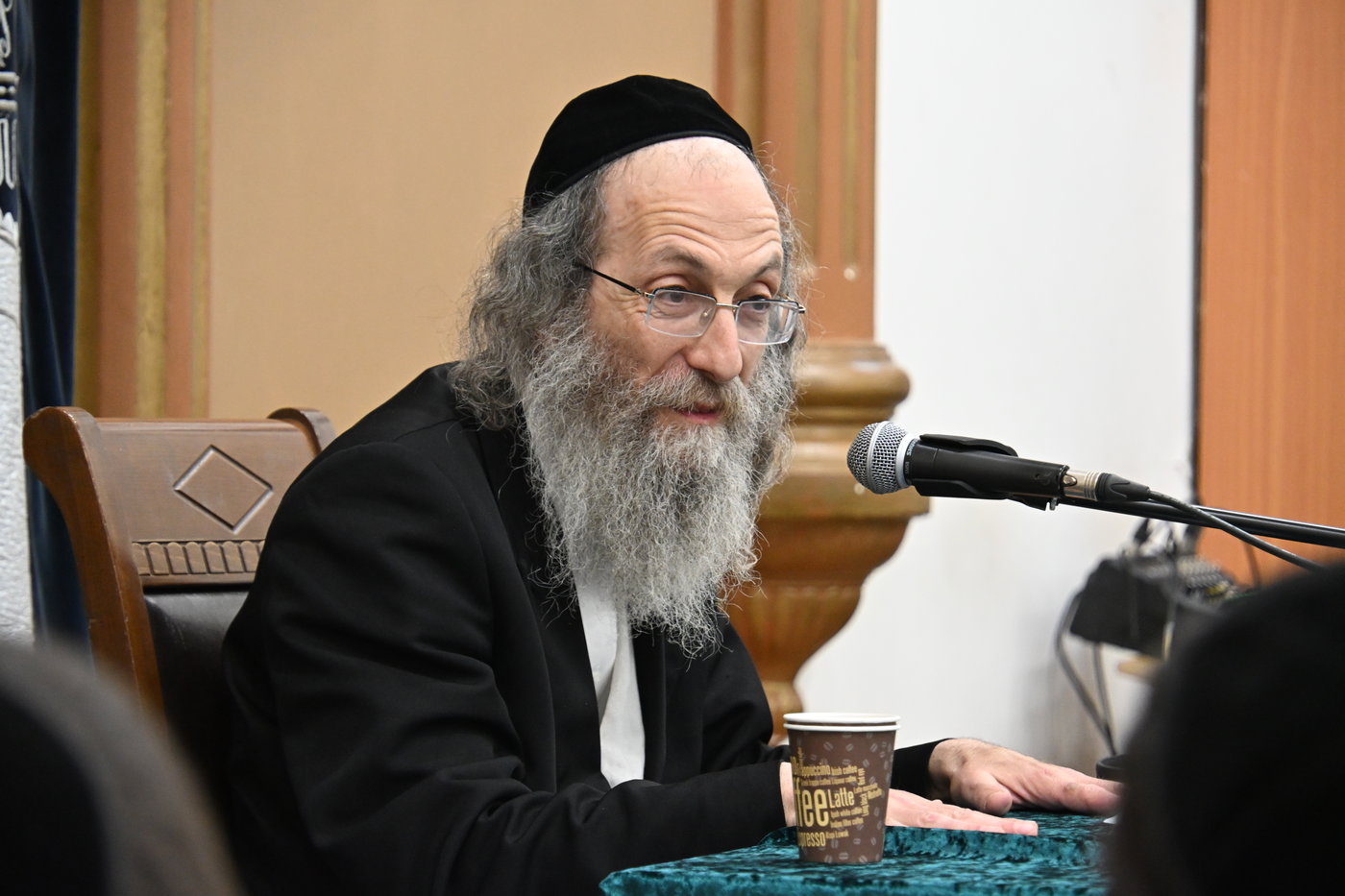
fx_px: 6948
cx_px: 672
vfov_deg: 7.4
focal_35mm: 186
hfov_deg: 11.1
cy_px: 448
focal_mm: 124
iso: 2200
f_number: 5.6
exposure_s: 1/125
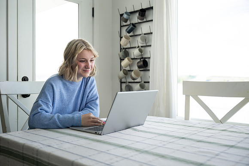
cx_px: 124
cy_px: 83
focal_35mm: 35
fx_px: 242
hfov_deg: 54.4
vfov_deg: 37.9
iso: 100
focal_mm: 35
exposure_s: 1/320
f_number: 2.8
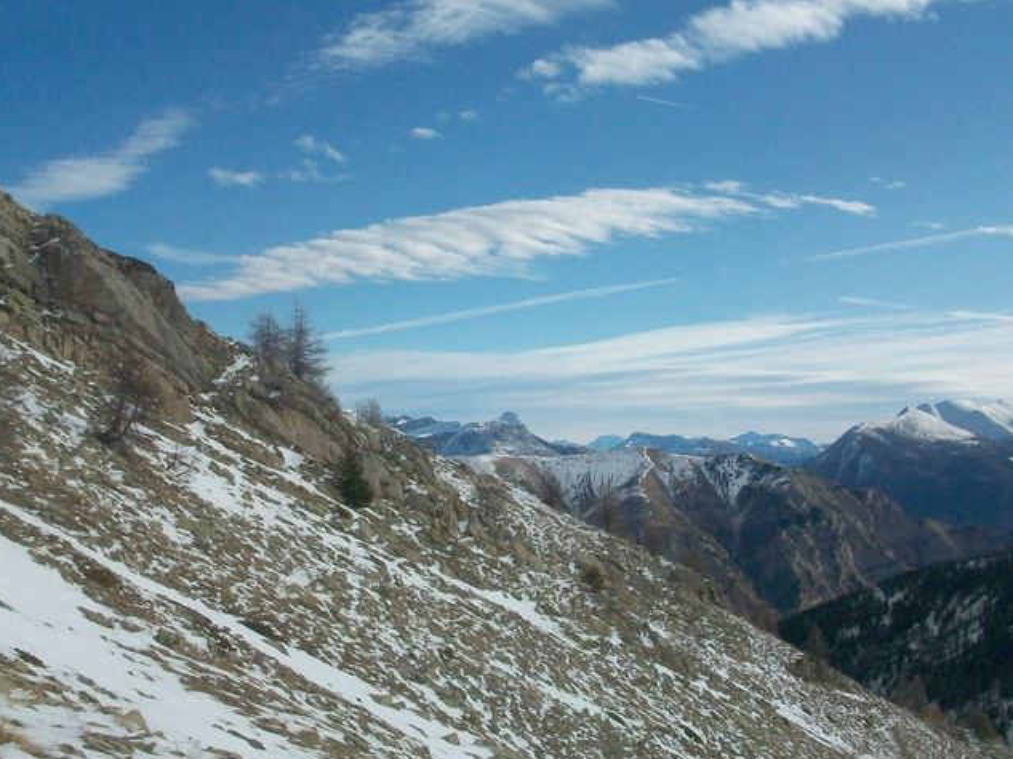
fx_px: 1258
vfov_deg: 33.6
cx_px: 483
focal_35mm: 43
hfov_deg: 43.9
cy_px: 402
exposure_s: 1/800
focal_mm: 5.7
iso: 80
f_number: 5.5
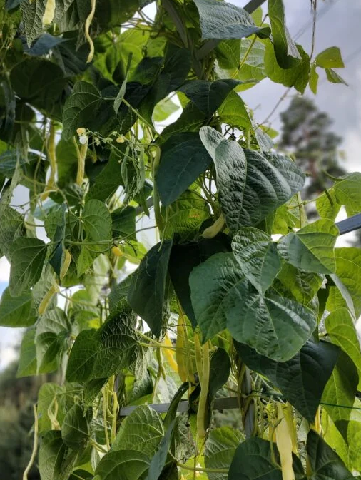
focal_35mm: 35
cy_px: 210
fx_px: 486
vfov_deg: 52.4
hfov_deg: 40.4
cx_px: 131
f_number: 2.8
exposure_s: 1/782
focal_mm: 6.06
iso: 50
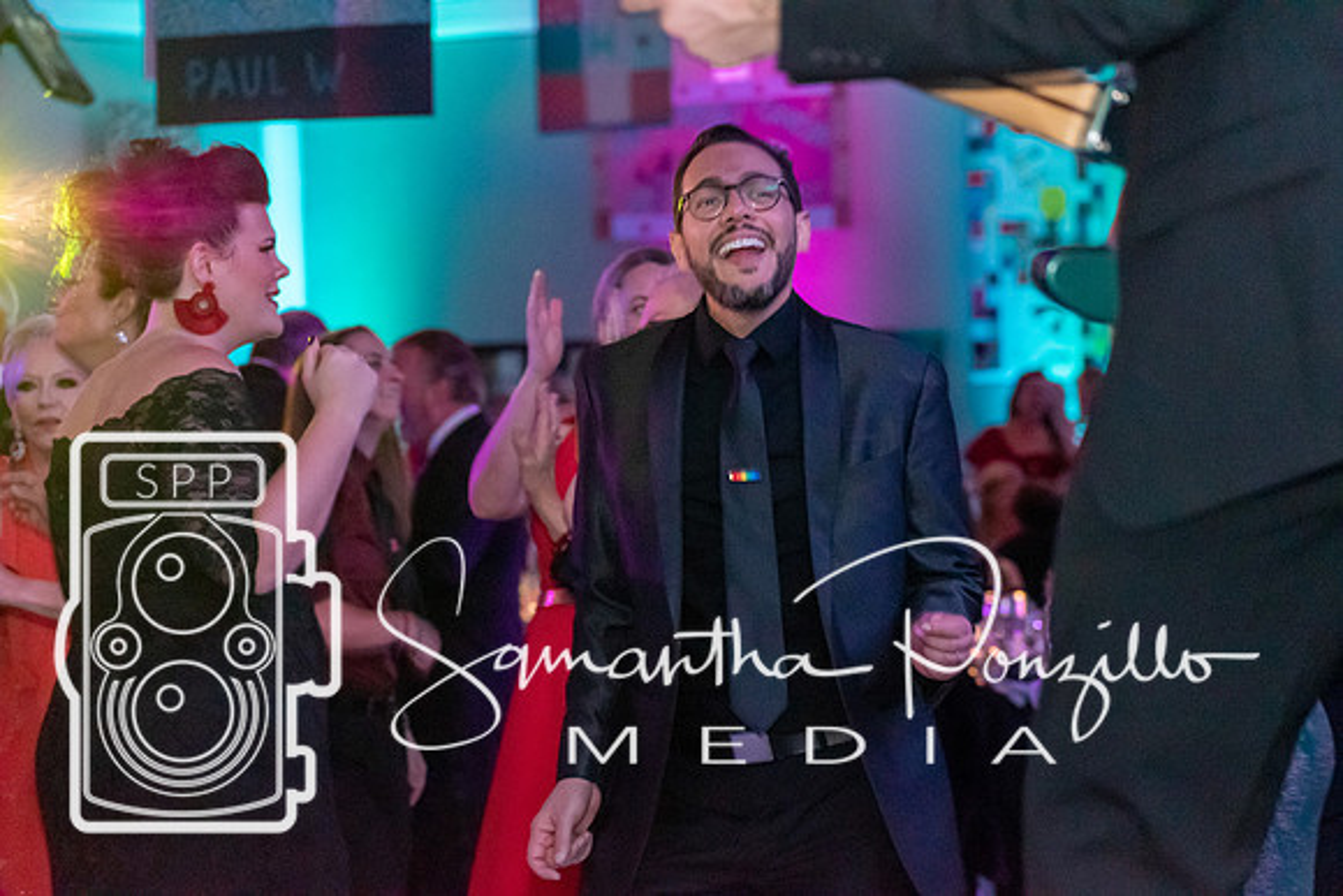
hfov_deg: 13.4
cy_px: 448
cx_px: 672
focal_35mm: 153
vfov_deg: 9.0
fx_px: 5709
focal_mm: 102
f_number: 4.8
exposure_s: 1/60
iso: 6400
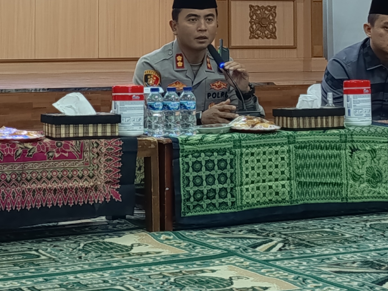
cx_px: 135
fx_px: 1199
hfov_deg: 18.3
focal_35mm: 107
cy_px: -2
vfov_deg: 13.6
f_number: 1.7
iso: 645
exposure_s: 1/25
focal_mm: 5.27
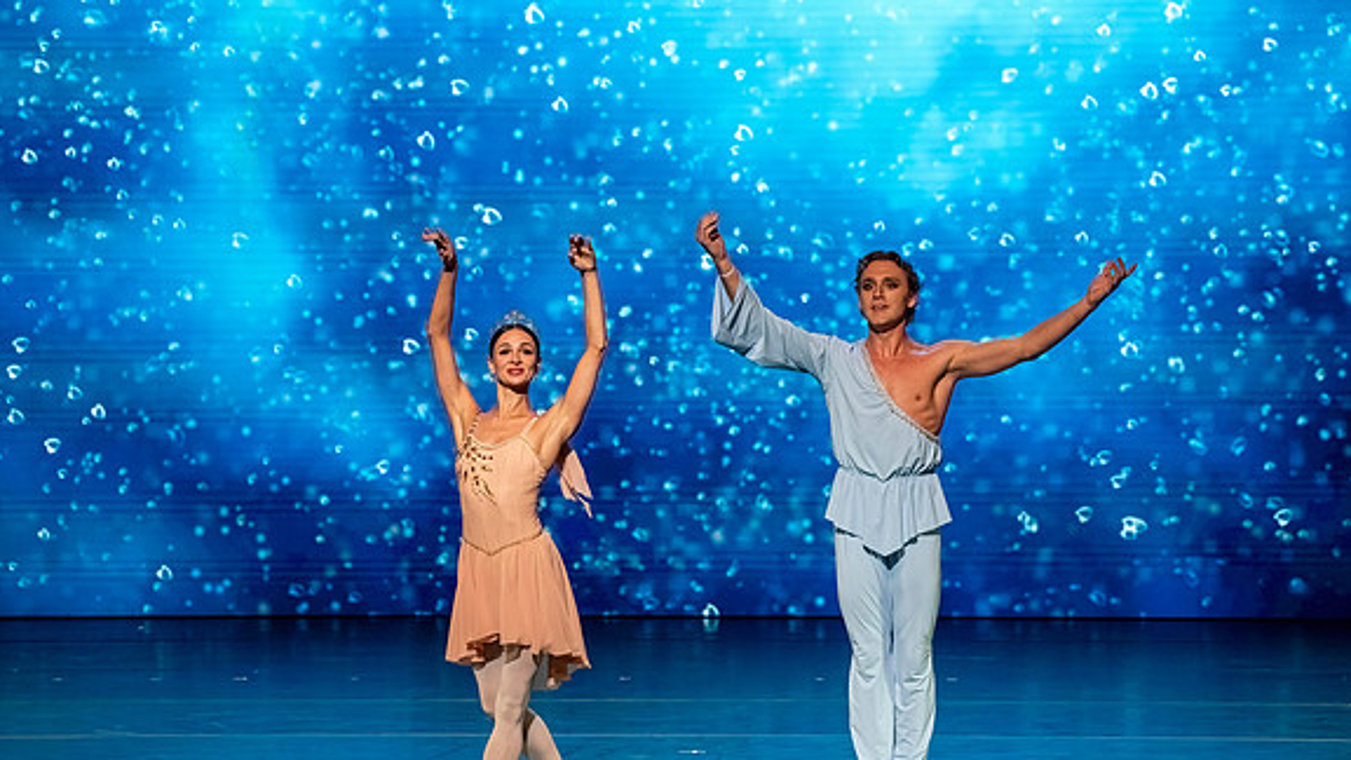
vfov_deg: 3.8
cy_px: 418
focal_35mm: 320
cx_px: 600
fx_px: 11463
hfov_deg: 6.7
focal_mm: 271
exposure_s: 1/400
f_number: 5.6
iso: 6400
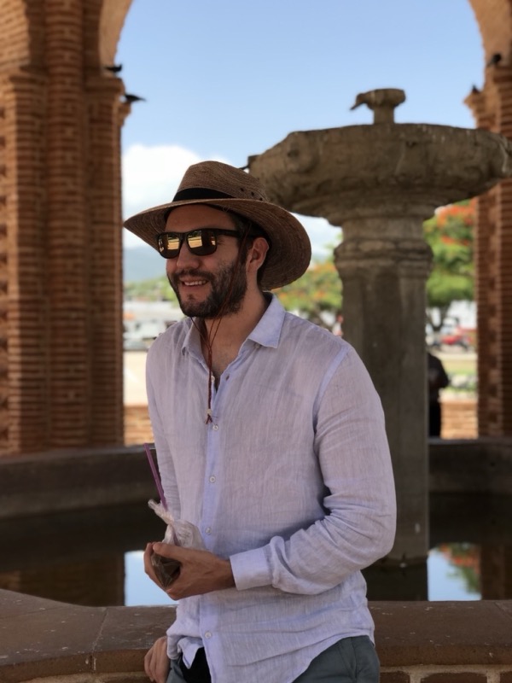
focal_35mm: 57
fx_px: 1124
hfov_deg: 25.7
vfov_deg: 33.8
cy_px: 342
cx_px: 256
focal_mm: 6.6
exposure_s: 1/458
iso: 20
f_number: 2.8
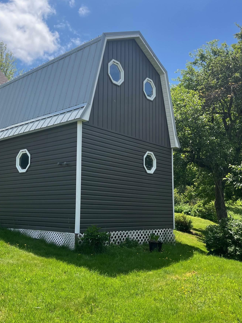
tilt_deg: +5.2
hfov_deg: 41.4
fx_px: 317
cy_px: 188
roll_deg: -0.2
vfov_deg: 53.7
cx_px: 89
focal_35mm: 34
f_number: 1.6
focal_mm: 5.1
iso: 50
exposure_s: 1/1992
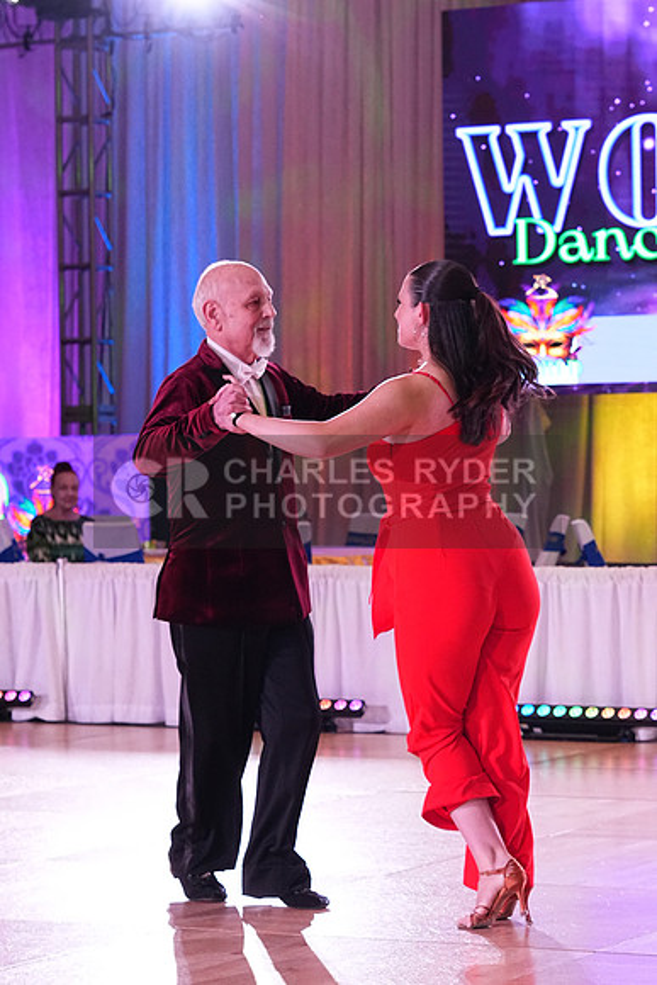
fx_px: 3228
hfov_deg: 11.6
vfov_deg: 17.3
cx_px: 328
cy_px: 492
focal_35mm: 118
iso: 3200
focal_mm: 79
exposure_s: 1/250
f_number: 6.3
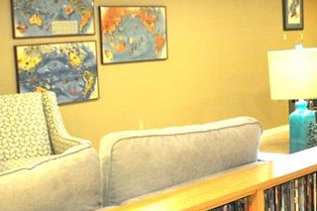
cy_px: 125
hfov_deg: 21.0
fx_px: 845
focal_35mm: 96
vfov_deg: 14.2
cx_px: 248
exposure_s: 1/90
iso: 800
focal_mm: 20
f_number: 3.8
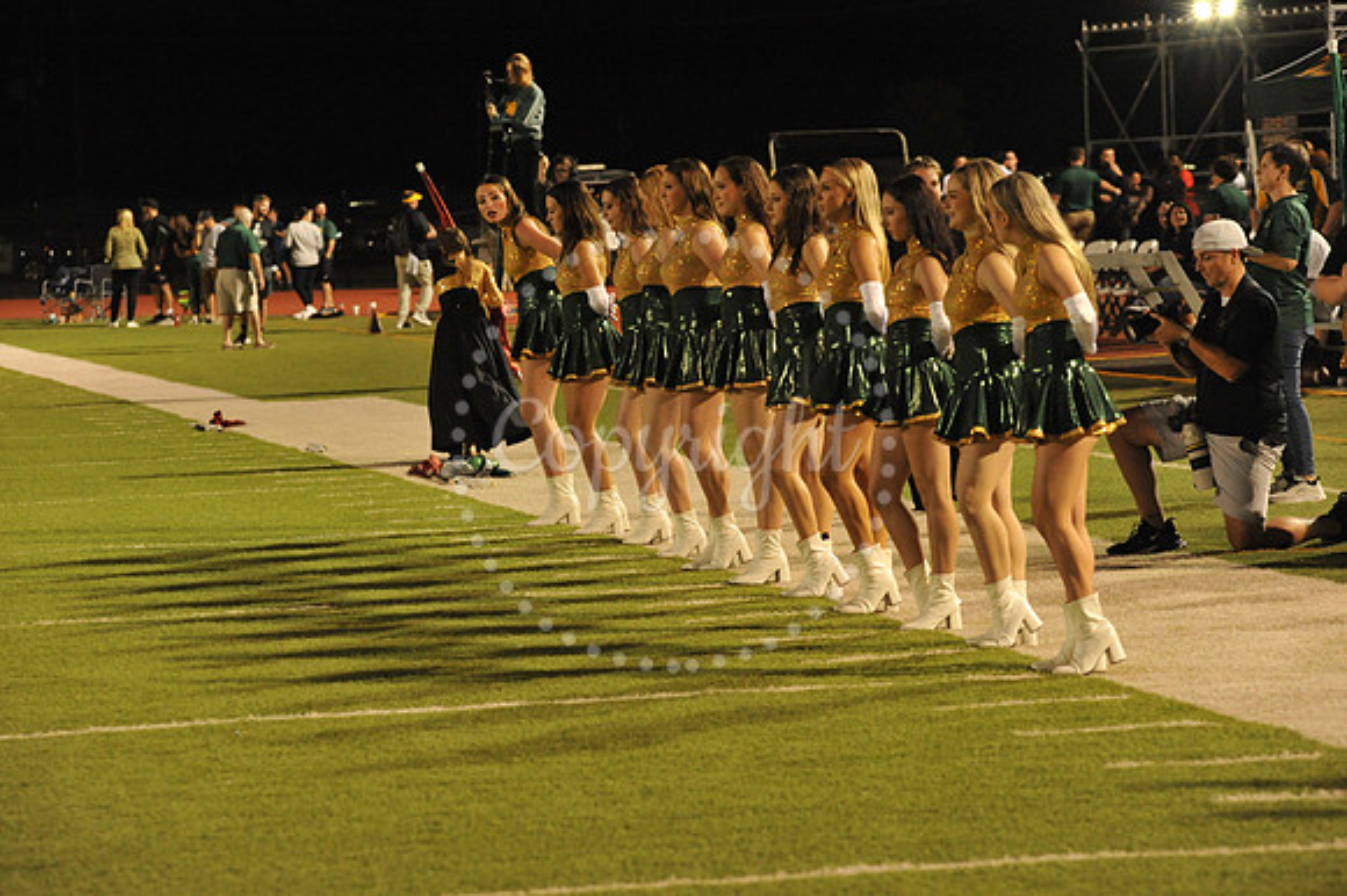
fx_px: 5422
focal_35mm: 145
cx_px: 674
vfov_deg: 9.5
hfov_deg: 14.2
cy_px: 448
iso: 5000
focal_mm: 145
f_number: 5.6
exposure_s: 1/200
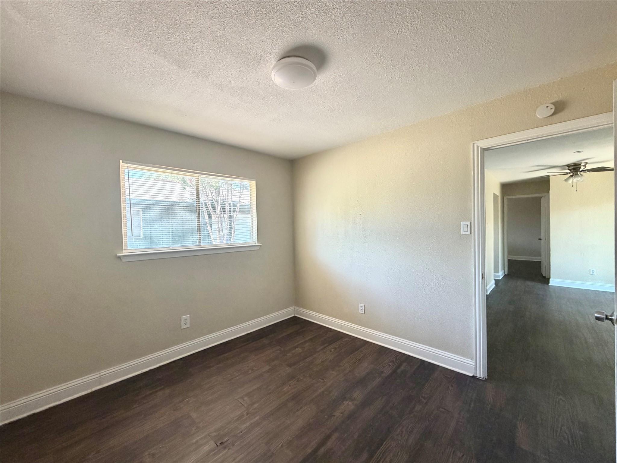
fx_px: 250
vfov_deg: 85.7
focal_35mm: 14
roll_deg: +1.4
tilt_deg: -1.2
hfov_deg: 102.1
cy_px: 232
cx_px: 308
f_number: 2.2
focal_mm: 2.22
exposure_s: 1/121
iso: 250
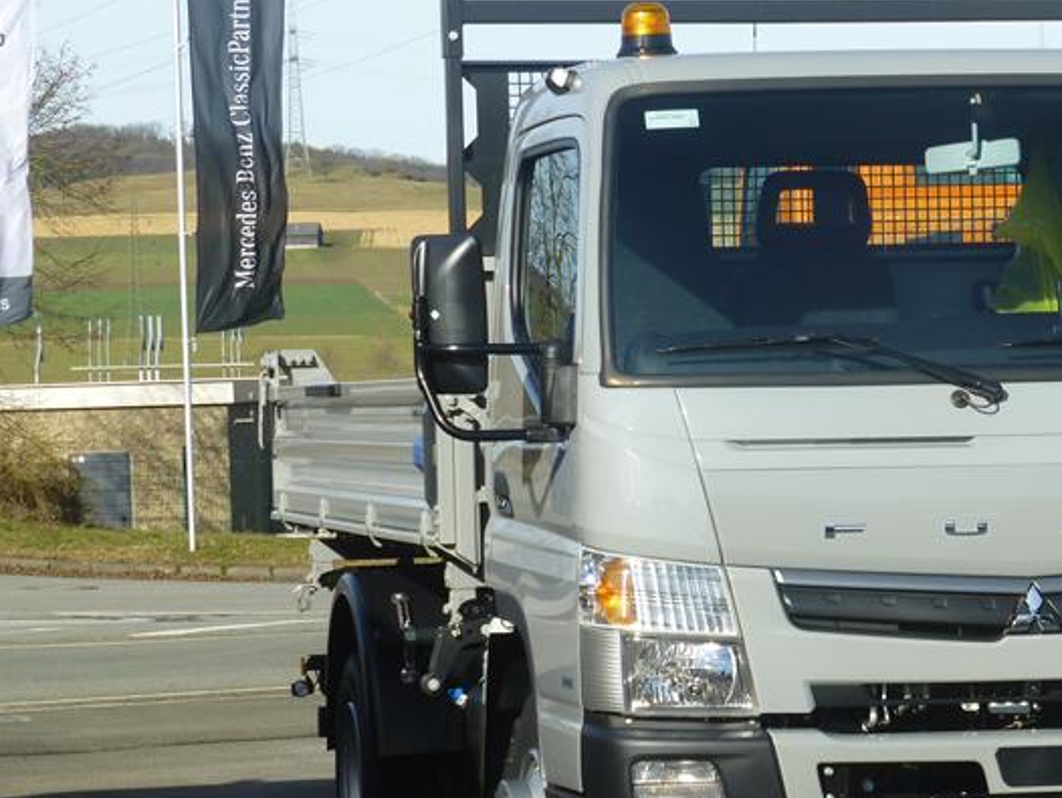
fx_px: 4757
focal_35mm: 155
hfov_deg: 12.7
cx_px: 802
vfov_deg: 9.6
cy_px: 438
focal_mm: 18.2
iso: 100
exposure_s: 1/400
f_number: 5.3
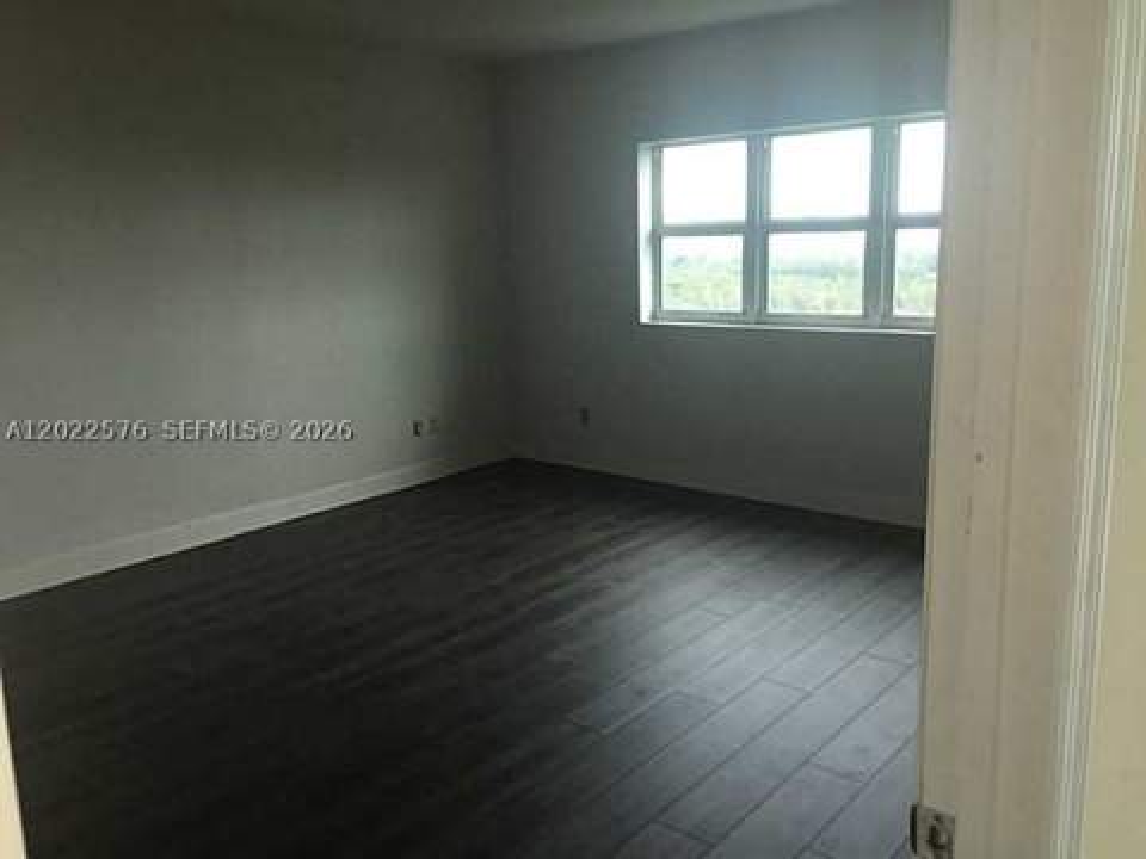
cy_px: 430
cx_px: 573
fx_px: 960
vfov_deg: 48.2
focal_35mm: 29
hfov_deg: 61.7
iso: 40
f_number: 2.2
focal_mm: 4.15
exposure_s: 1/60
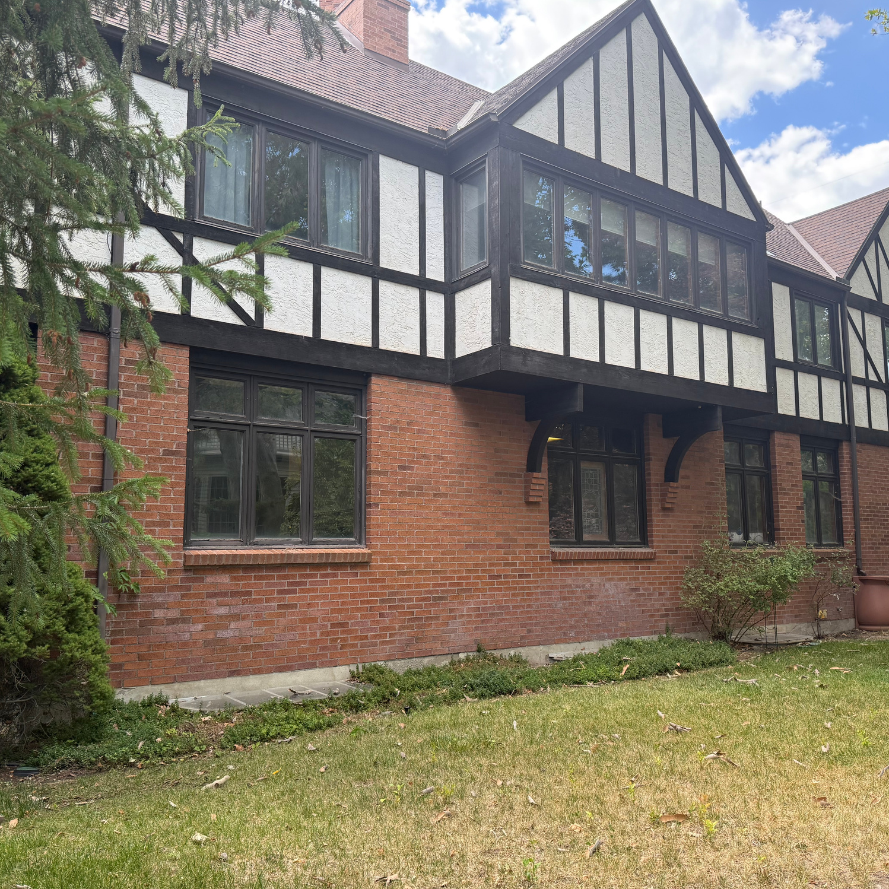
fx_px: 843
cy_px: 450
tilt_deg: +8.1
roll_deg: +0.8
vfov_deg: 55.6
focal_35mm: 29
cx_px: 481
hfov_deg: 55.6
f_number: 1.78
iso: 100
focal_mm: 6.76
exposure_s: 1/410
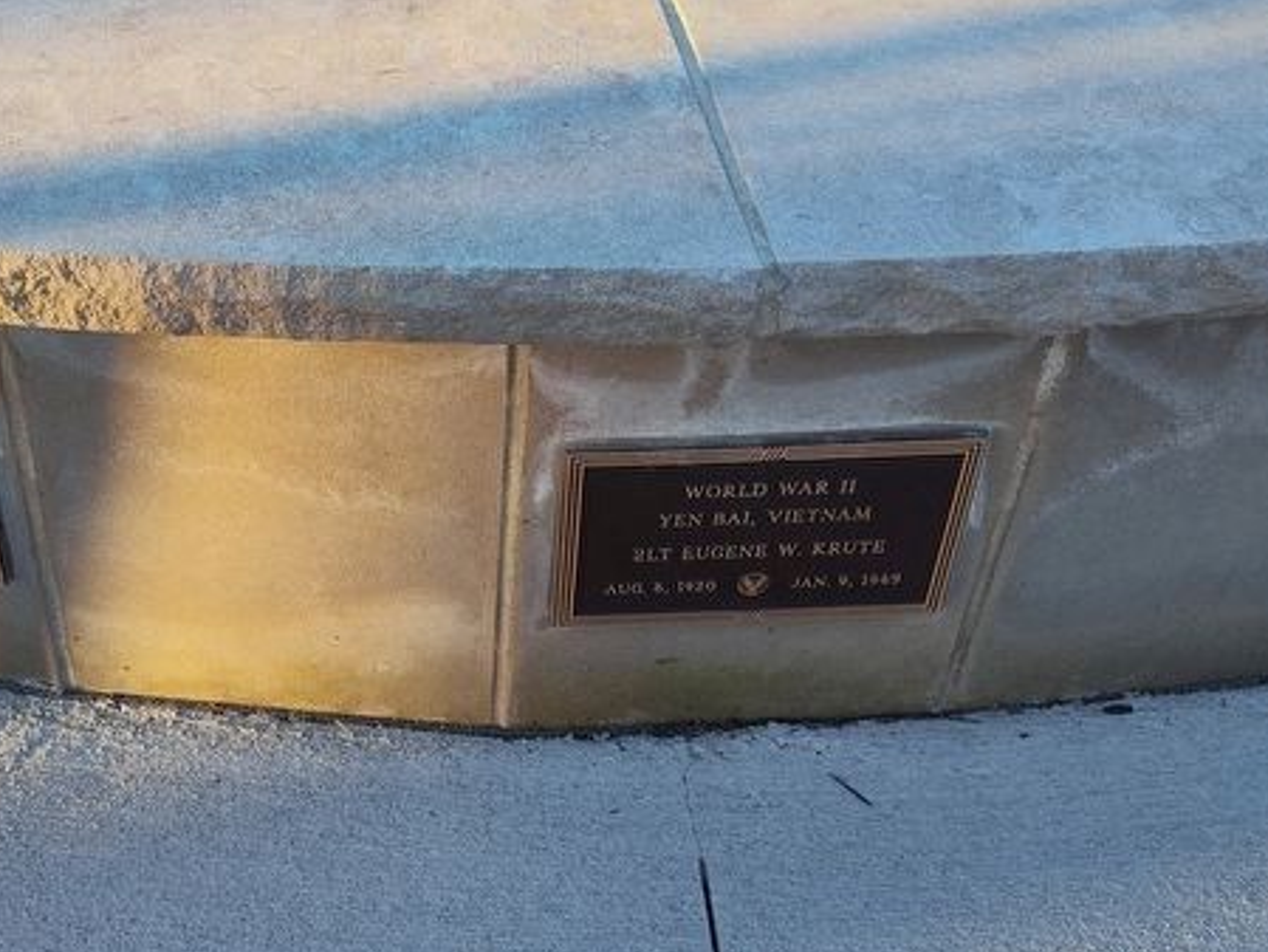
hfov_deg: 44.6
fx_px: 1502
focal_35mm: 41
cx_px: 361
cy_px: 345
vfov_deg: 34.9
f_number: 1.8
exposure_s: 1/200
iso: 134
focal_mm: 5.56
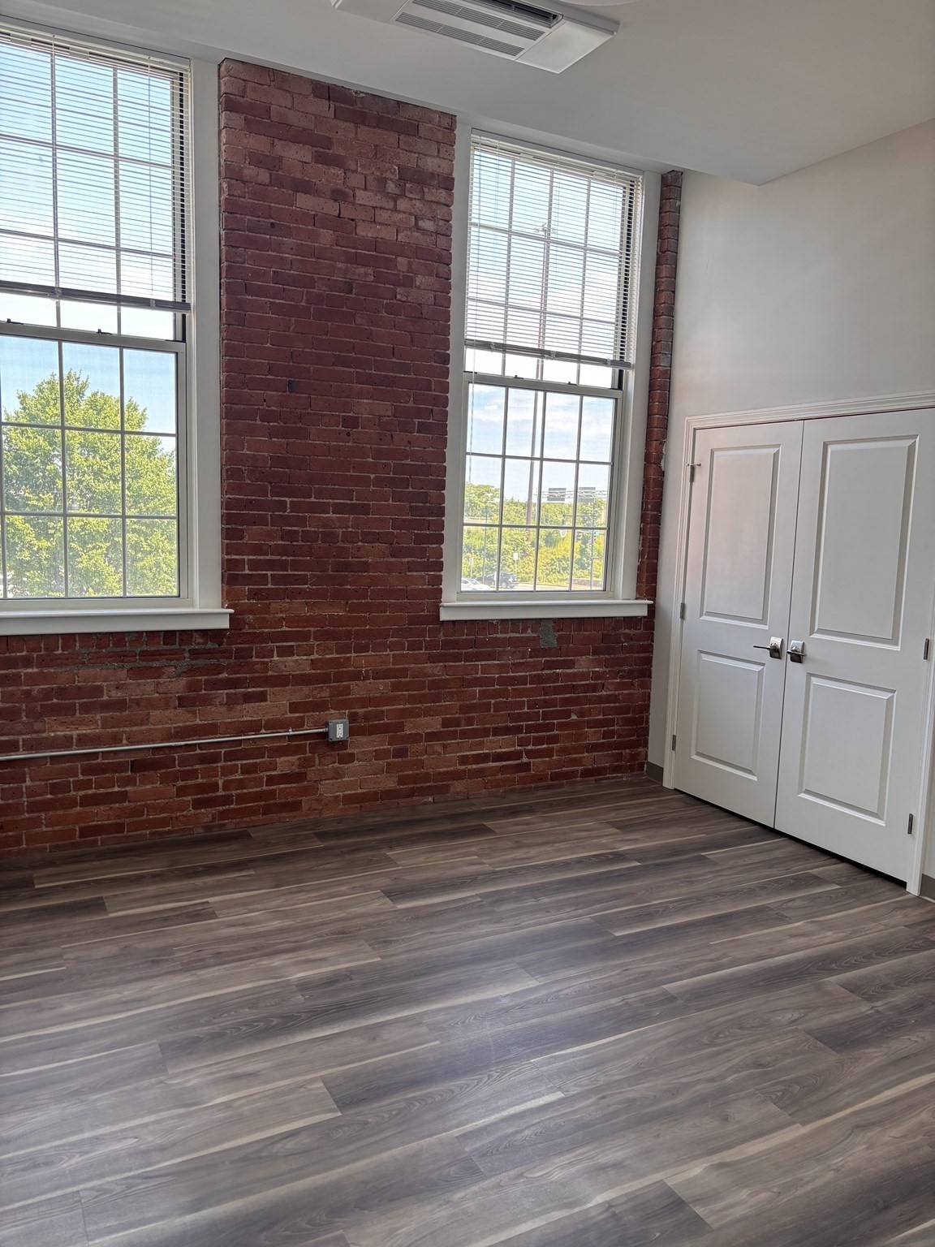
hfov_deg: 53.1
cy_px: 624
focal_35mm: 26
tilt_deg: -7.5
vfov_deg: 67.3
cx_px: 468
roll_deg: -1.9
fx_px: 936
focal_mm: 5.96
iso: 50
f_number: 1.6
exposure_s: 1/121
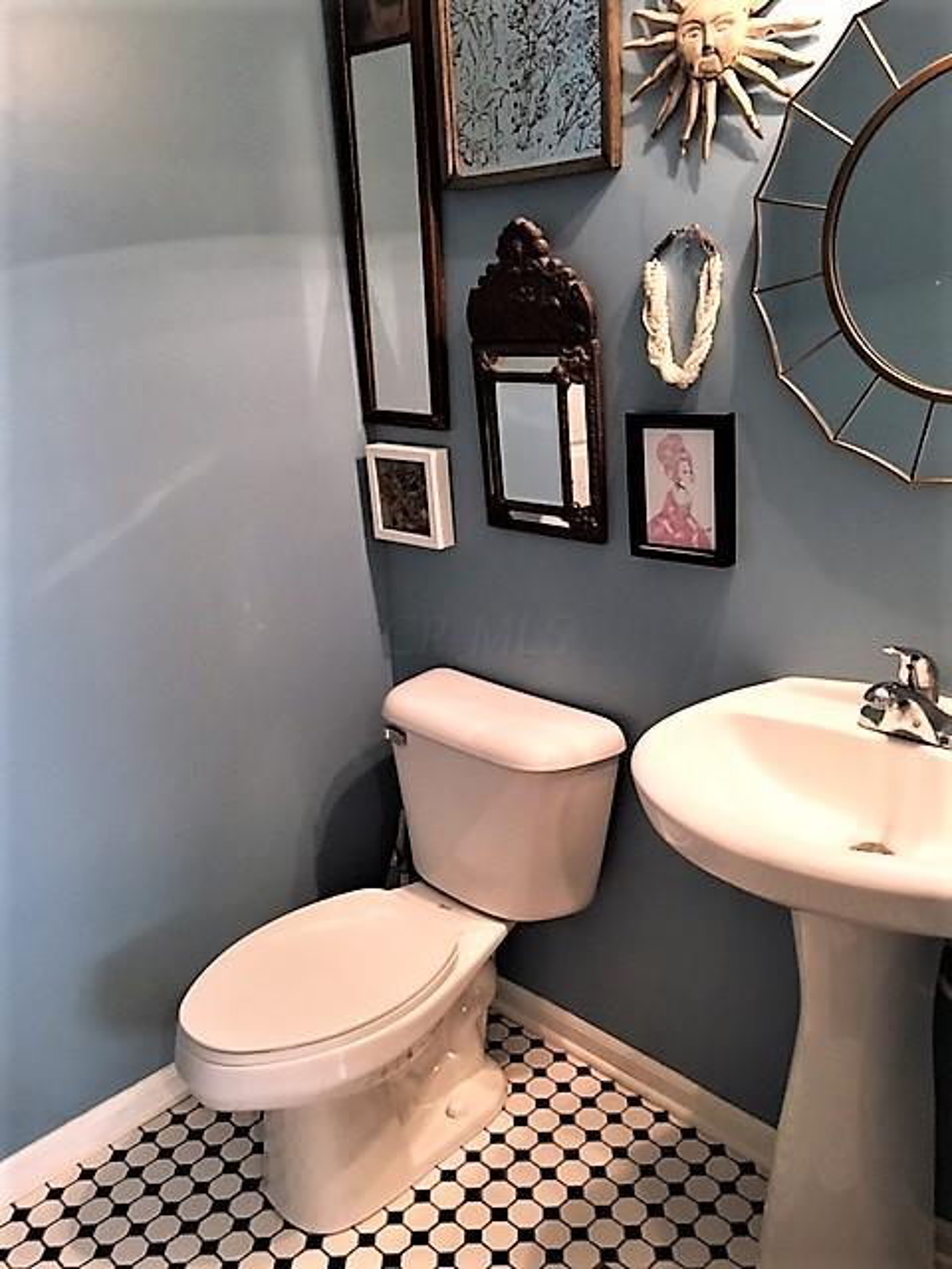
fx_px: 1063
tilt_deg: -18.5
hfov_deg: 48.2
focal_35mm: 29
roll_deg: +3.6
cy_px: 634
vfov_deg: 61.7
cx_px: 476
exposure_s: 1/30
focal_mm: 4.15
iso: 160
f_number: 2.2
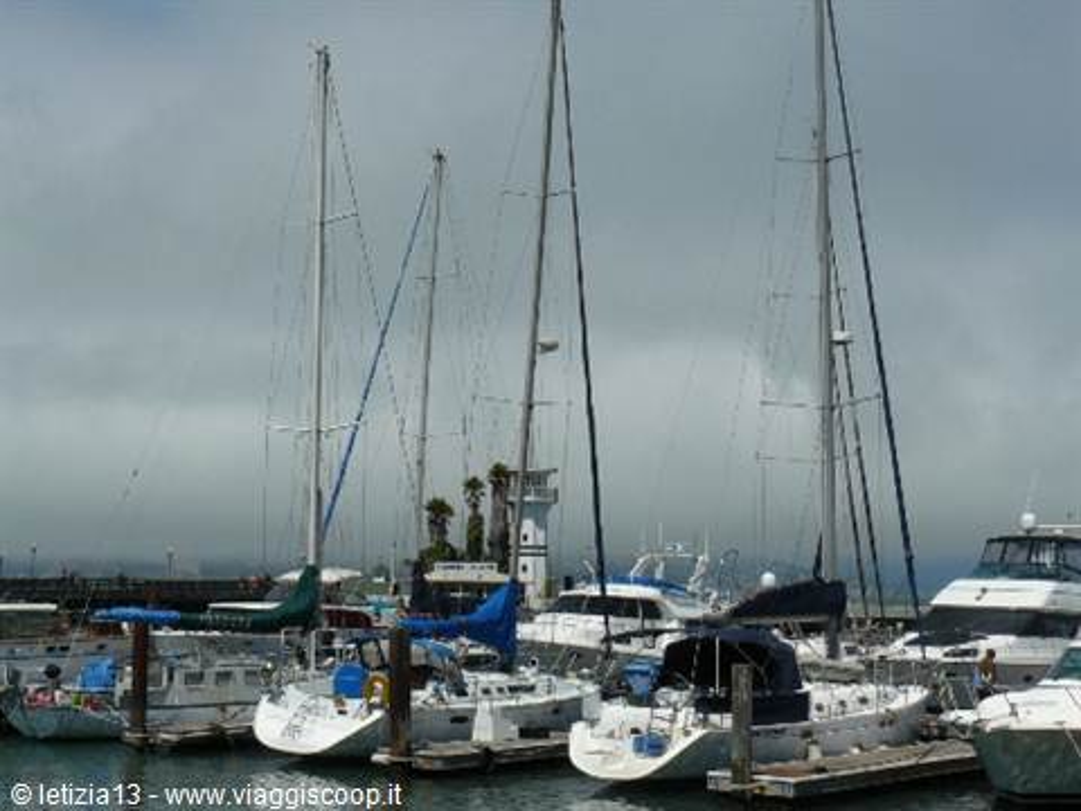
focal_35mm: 61
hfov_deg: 31.7
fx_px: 1905
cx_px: 540
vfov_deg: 24.0
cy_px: 406
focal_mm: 10.2
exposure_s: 1/640
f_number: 8
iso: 100
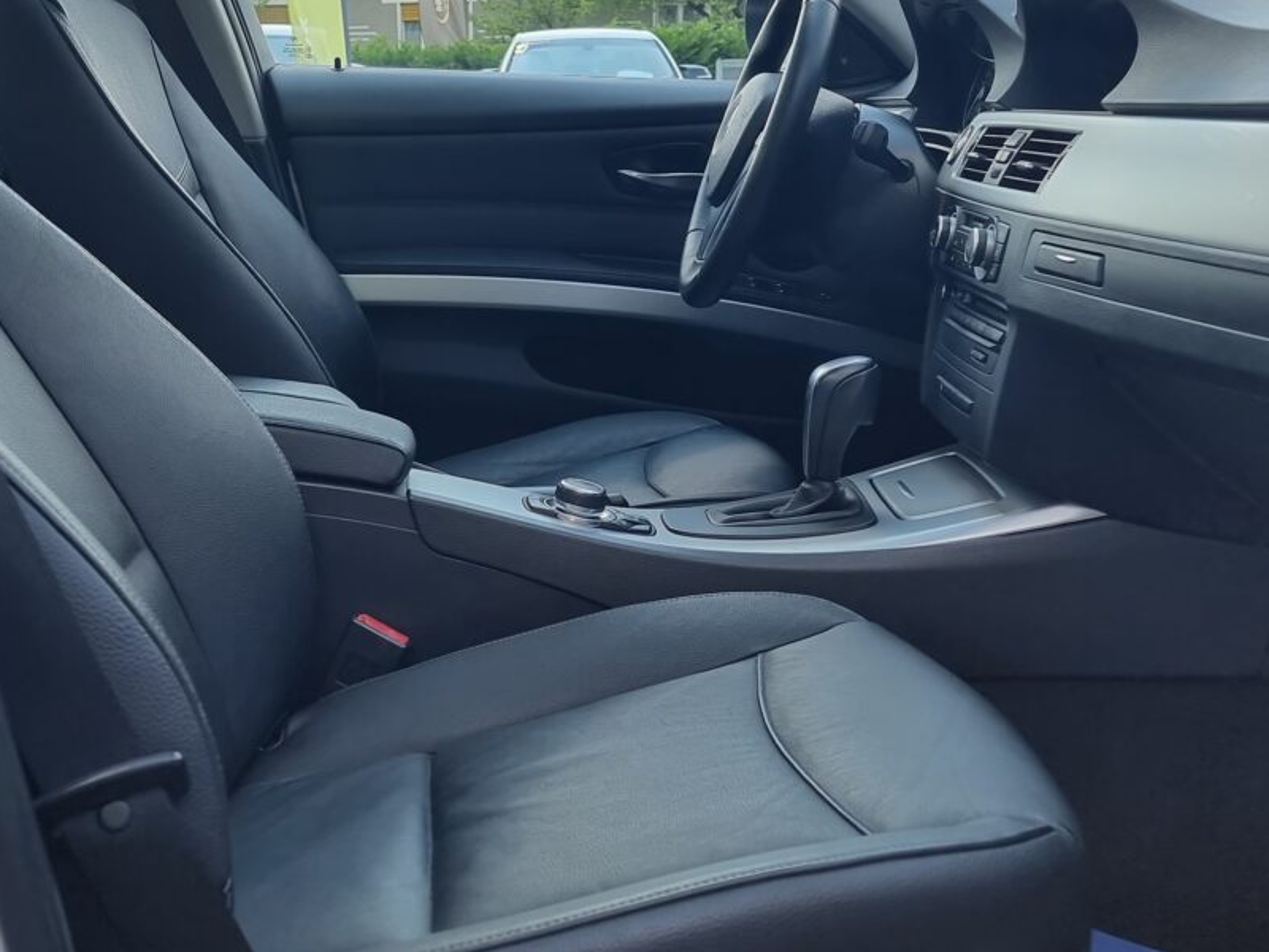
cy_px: 306
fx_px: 1760
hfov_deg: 39.4
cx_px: 489
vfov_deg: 30.0
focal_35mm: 48
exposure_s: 1/180
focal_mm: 6.7
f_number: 1.8
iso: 50
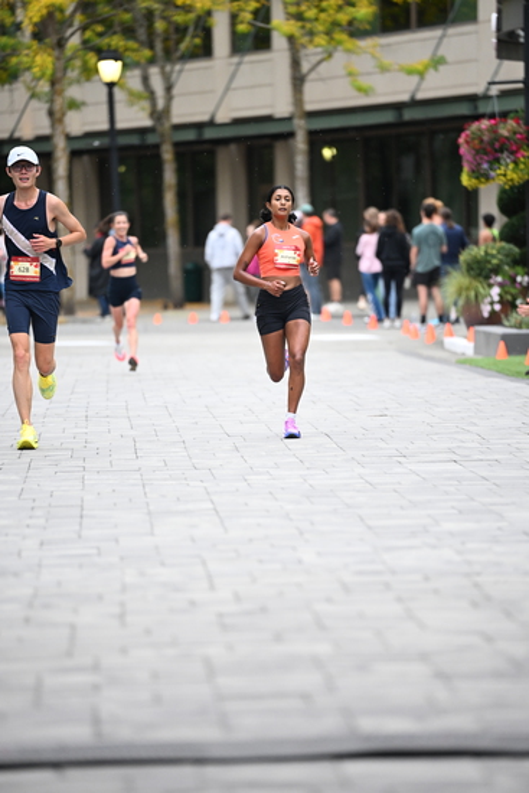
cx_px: 264
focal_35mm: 200
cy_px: 396
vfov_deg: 10.3
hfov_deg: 6.9
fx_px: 4405
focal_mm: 200
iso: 1600
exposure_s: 1/1250
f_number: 2.8
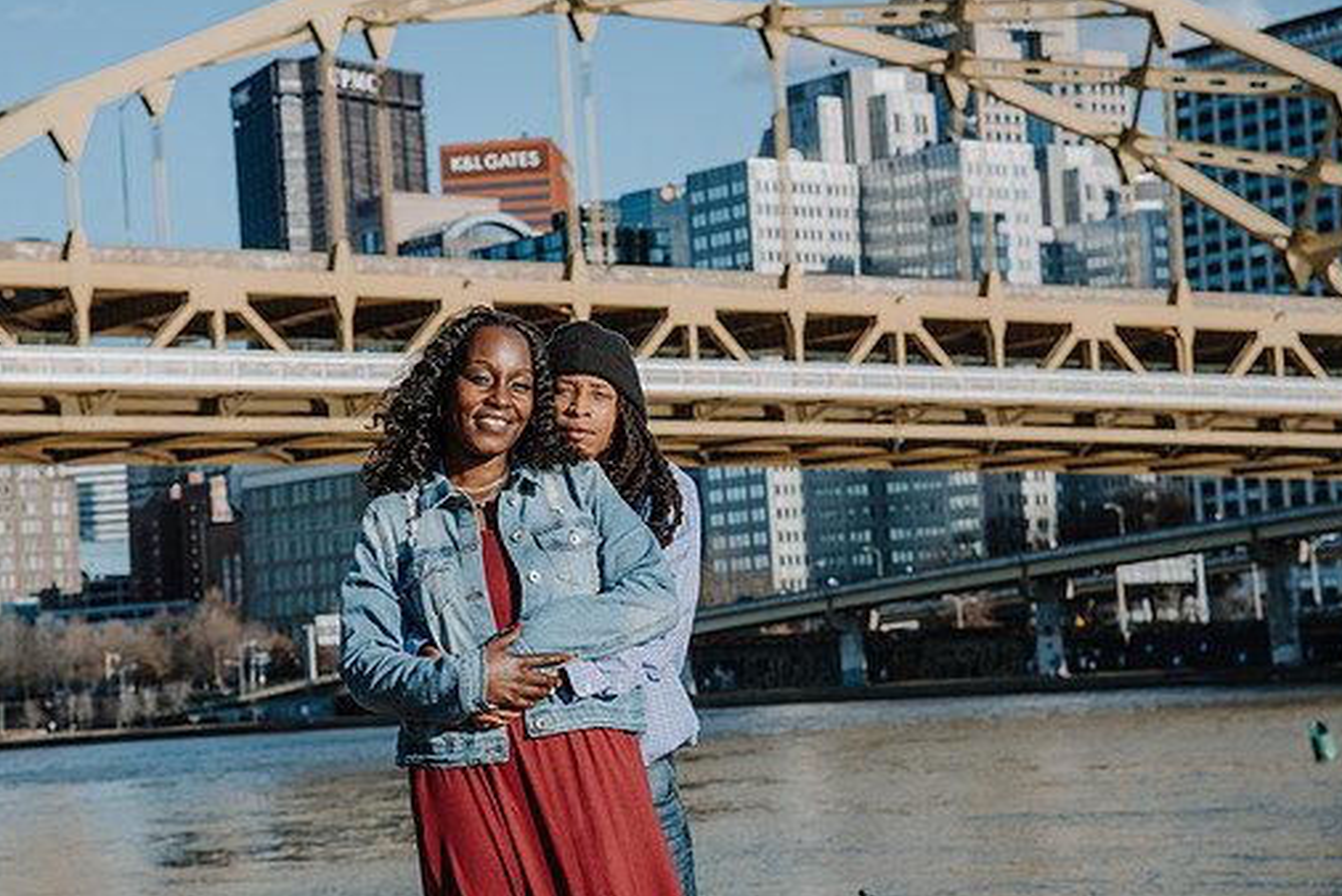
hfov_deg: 21.7
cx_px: 615
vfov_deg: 14.6
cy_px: 436
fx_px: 3506
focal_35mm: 94
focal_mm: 82
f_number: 6.3
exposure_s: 1/640
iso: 200
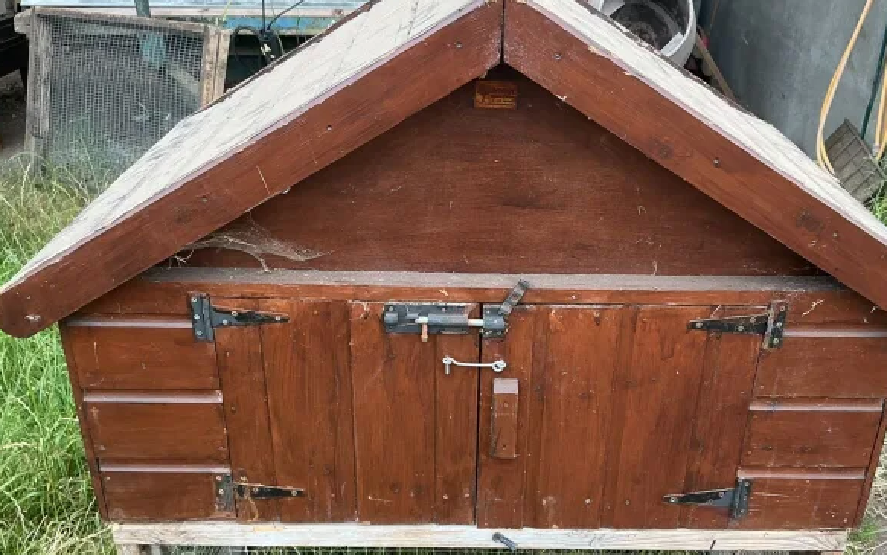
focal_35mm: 38
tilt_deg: -29.0
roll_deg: +0.4
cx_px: 466
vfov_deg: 33.3
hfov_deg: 51.5
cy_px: 363
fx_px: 919
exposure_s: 1/131
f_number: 1.8
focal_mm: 3
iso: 16
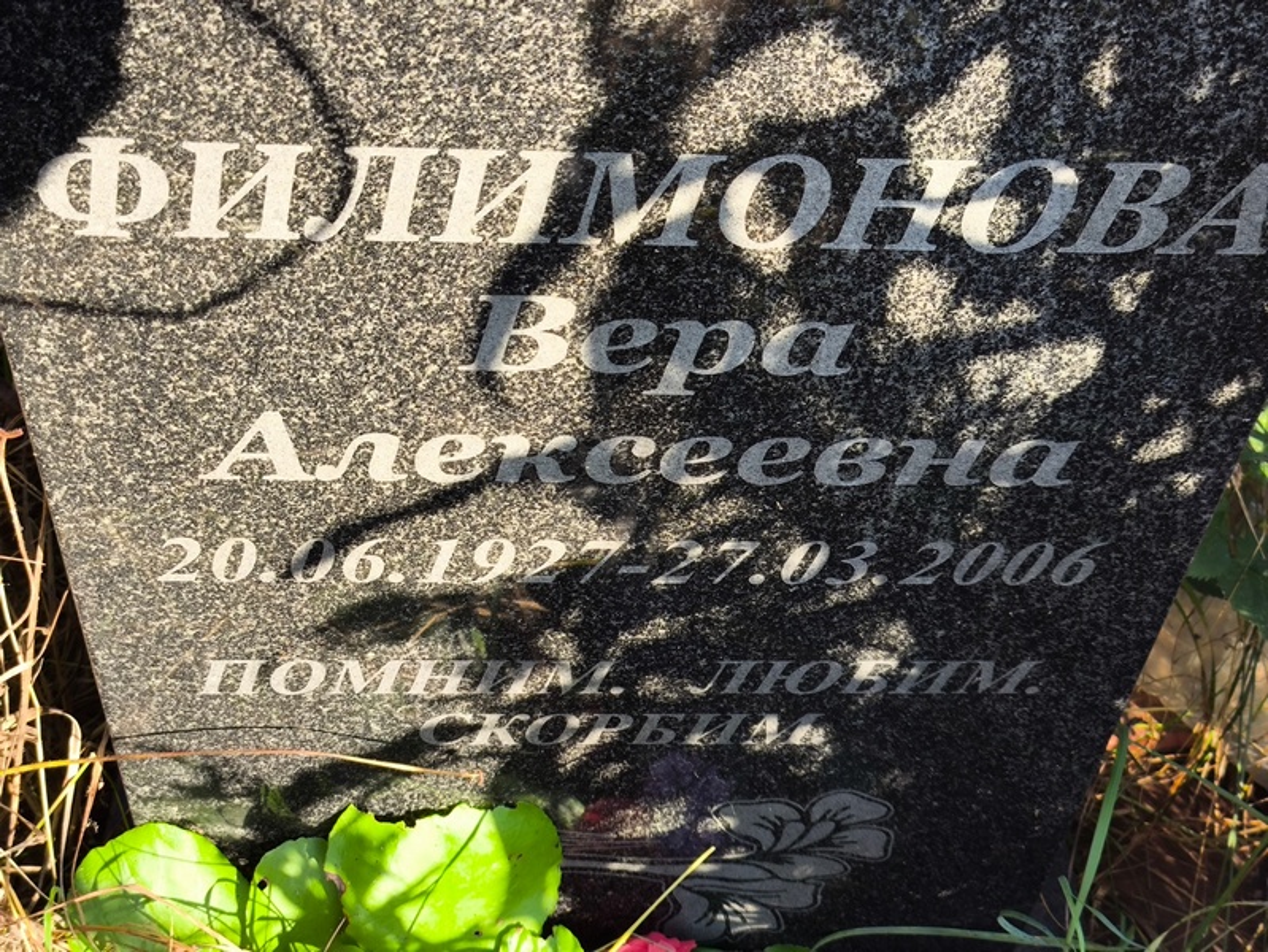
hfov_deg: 38.2
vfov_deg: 29.1
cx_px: 634
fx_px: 1832
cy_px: 476
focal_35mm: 50
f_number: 1.7
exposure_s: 1/208
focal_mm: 4.71
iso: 50
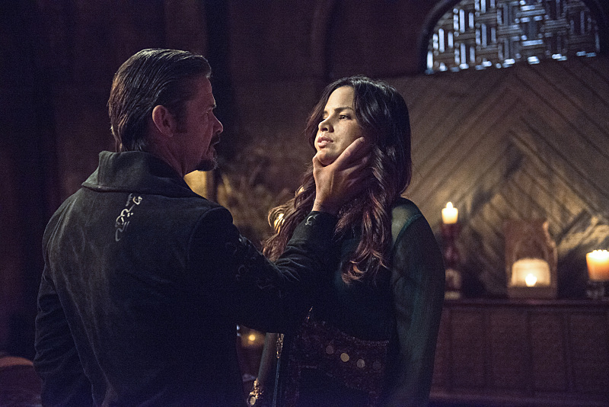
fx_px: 761
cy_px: 204
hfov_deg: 43.6
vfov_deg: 29.9
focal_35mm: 45
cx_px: 304
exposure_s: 1/100
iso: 6400
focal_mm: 45
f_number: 2.8
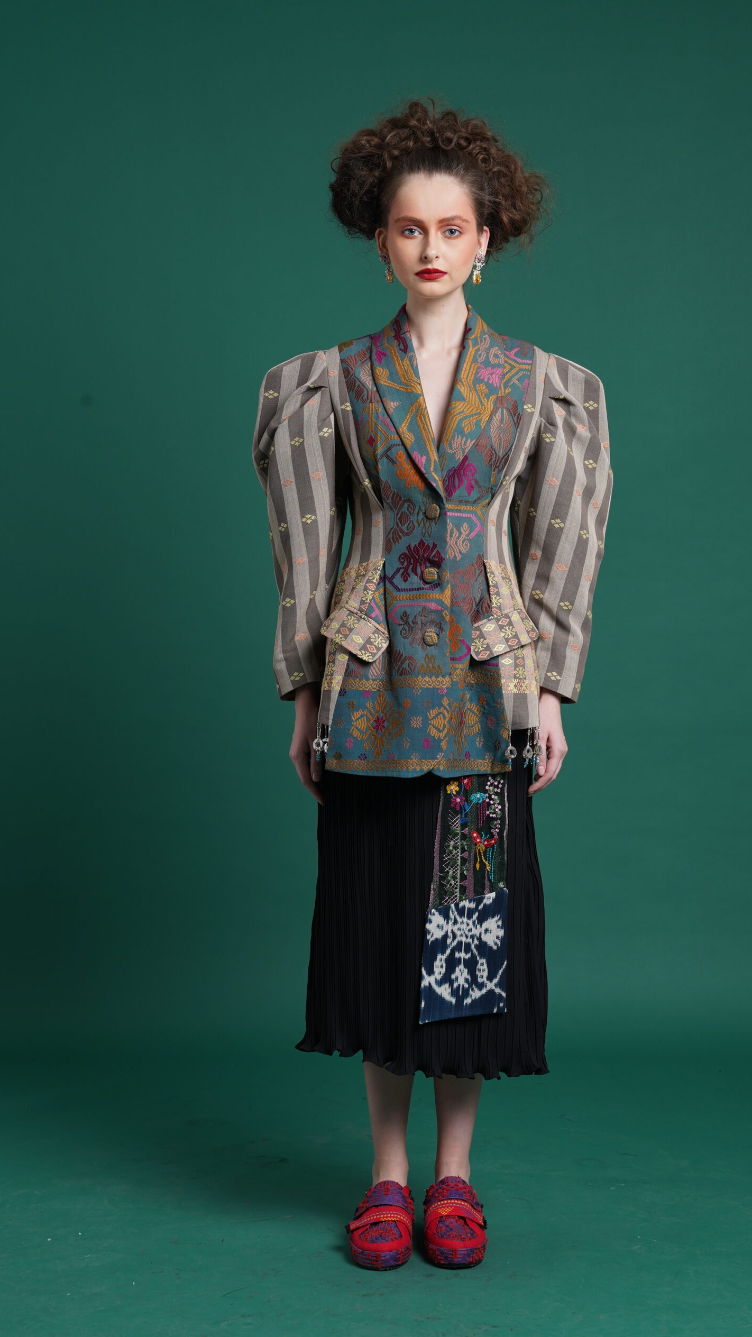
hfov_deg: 17.0
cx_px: 435
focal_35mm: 71
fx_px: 2517
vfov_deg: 29.7
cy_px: 672
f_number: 9
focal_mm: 67
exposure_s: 1/125
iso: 200
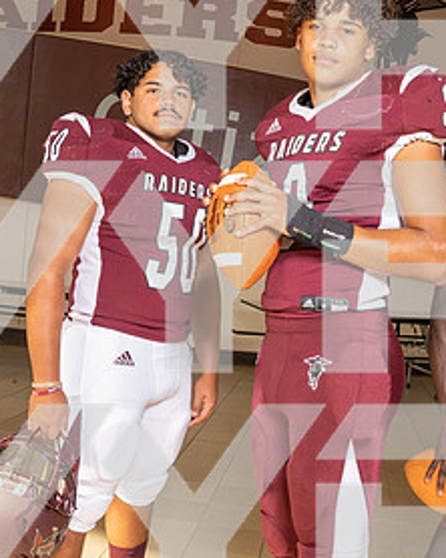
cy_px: 268
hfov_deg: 31.9
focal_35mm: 47
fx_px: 776
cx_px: 283
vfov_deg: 39.6
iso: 800
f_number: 8
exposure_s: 1/250
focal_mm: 24
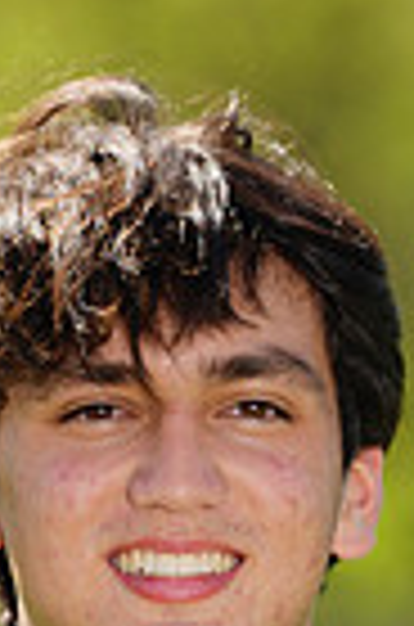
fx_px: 21981
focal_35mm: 1268
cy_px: 928
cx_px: 205
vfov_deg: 1.6
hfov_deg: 1.1
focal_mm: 303
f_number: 6.3
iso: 64
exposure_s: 1/200
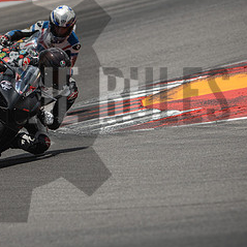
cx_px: 11
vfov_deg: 2.8
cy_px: 97
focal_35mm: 620
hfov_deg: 2.8
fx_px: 5005
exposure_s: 1/2000
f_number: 2.8
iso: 125
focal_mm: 200
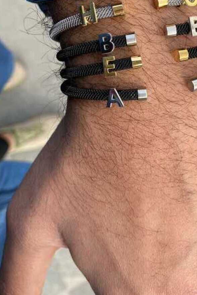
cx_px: 130
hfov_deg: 32.4
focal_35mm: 41
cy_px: 81
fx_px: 337
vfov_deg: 46.1
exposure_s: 1/122
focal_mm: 4.25
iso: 50
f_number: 1.8
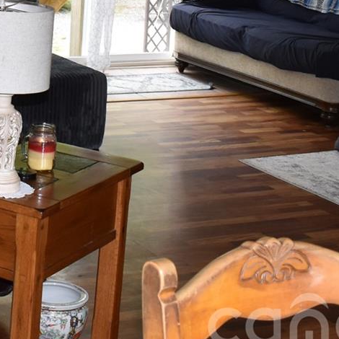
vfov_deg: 16.4
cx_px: -97
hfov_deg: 16.5
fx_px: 1108
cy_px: -111
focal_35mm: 100
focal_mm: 18
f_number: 5.6
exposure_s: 1/125
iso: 560
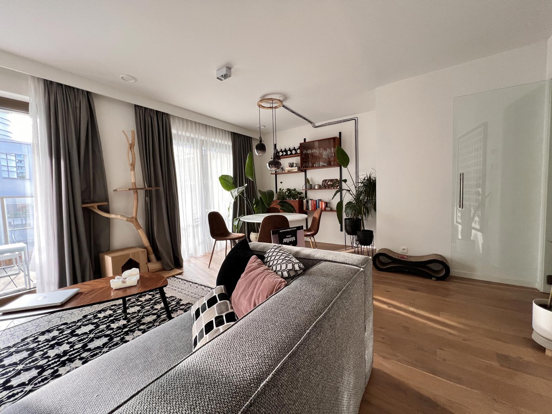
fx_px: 207
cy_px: 207
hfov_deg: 106.2
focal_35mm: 13
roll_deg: +3.4
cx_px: 276
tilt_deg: -2.7
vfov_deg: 89.9
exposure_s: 1/99
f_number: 1.8
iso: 125
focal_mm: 1.57
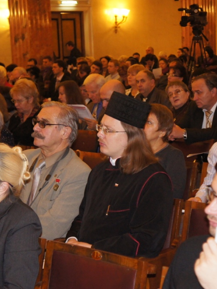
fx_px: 750
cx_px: 91
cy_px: 144
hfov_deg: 16.5
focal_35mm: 90
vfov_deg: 21.8
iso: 1600
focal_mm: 41
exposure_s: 1/80
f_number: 4.5
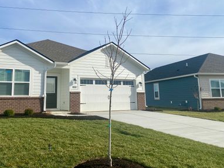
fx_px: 220
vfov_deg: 41.5
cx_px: 90
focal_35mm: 34
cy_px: 61
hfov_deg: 53.6
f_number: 1.8
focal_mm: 4.25
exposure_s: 1/4115
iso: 32
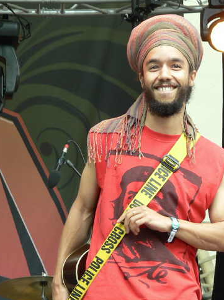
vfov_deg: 12.6
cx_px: 132
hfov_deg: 9.4
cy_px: 171
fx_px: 1356
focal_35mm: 157
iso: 64
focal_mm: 21.6
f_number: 3.2
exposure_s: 1/50
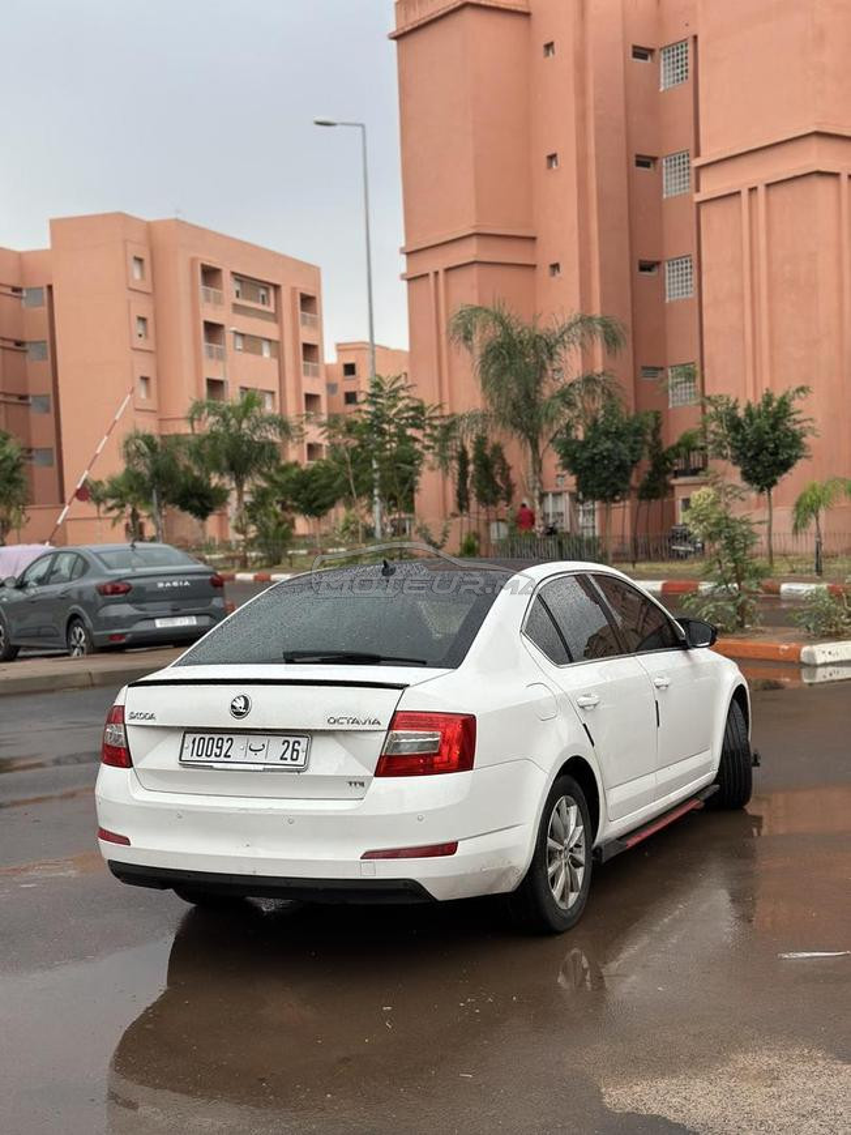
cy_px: 568
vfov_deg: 39.7
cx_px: 426
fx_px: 1573
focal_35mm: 48
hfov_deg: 30.3
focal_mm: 6.86
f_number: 1.78
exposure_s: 1/1848
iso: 80
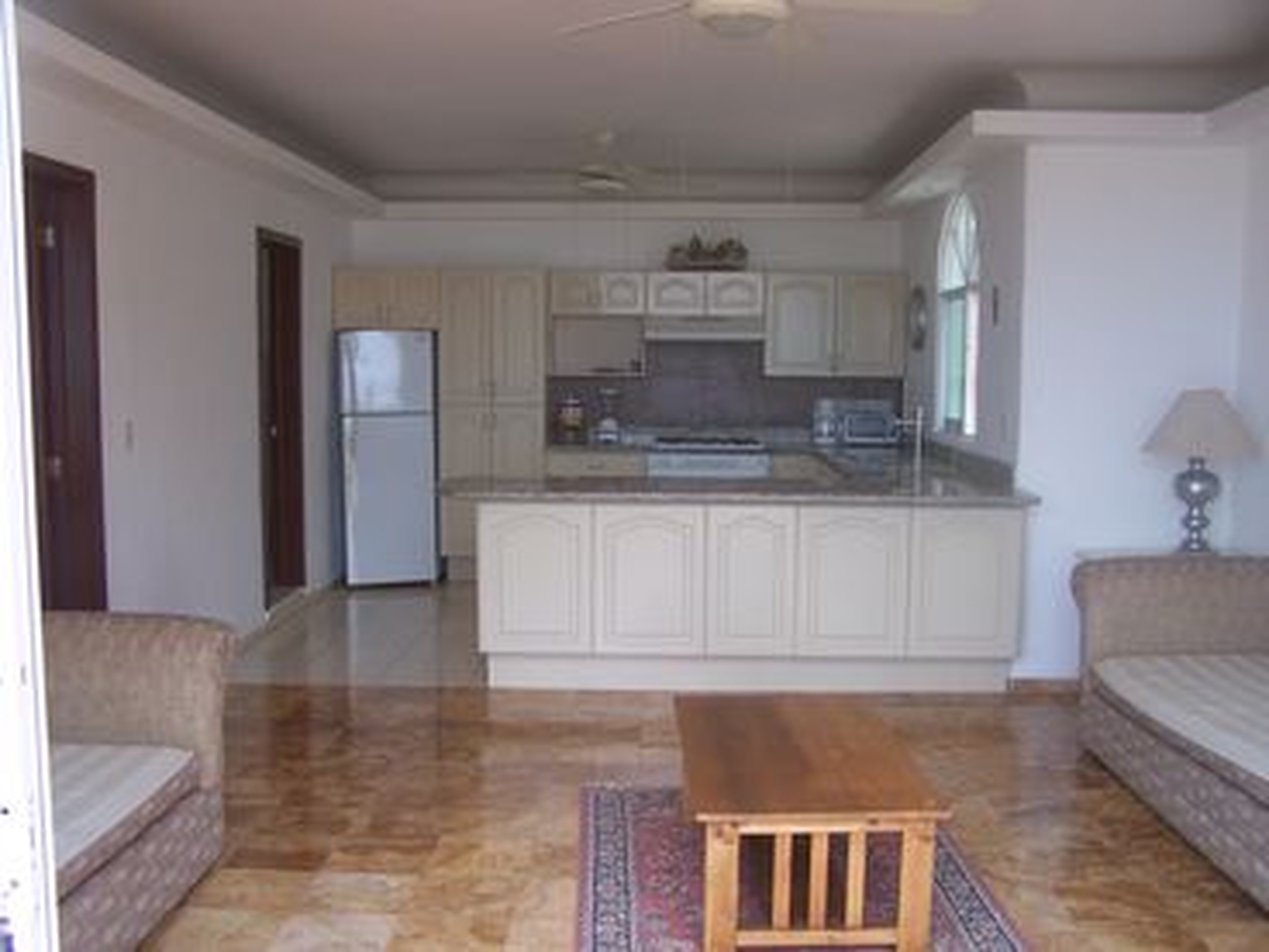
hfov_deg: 49.0
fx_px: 1393
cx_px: 634
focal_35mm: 38
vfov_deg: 37.7
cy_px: 476
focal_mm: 6.3
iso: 80
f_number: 2.8
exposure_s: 1/125
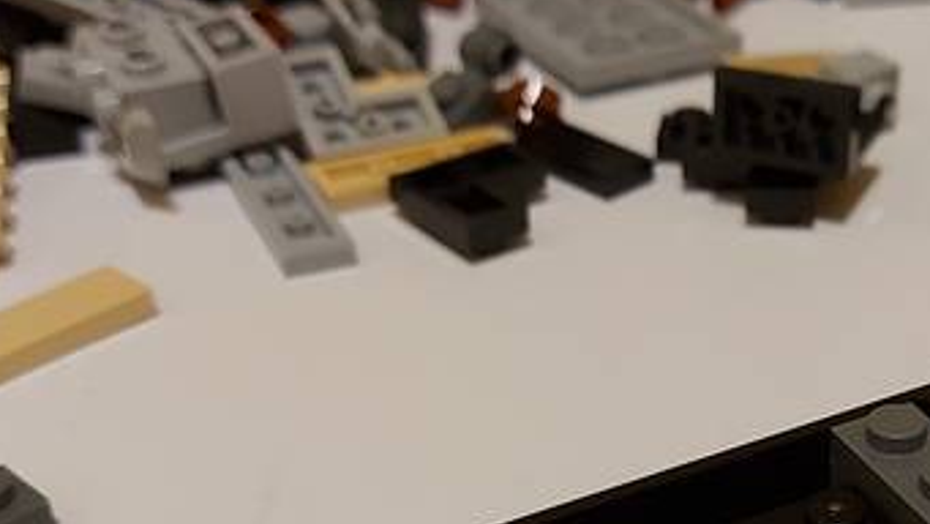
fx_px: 1702
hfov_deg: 29.9
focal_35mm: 69
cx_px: 736
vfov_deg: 17.2
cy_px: 490
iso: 250
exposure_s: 1/33
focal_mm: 5.23
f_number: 1.8
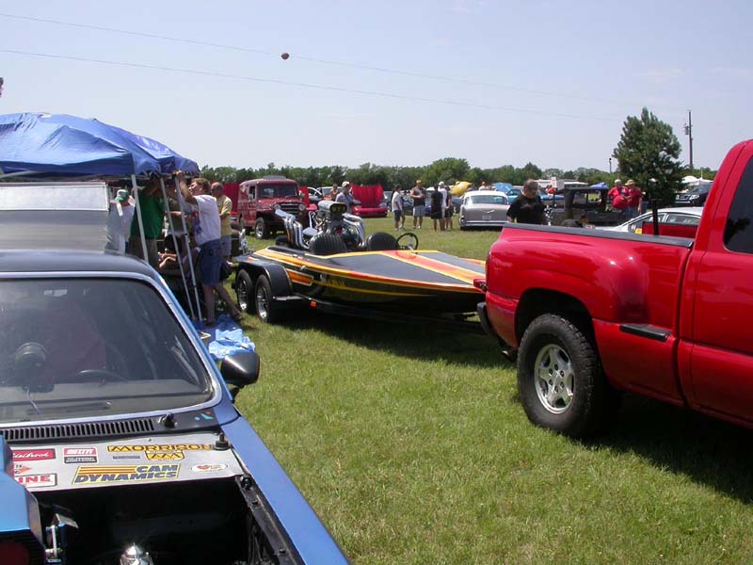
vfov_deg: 37.7
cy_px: 282
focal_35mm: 38
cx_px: 376
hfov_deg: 49.0
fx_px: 827
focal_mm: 7.85
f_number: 7.5
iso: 100
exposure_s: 1/302
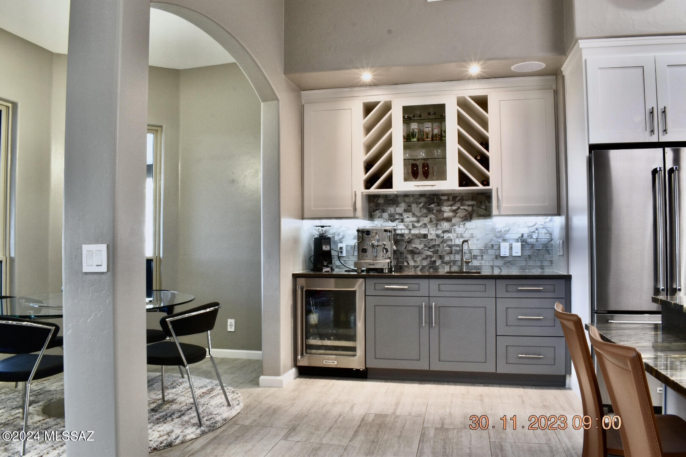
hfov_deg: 67.4
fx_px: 514
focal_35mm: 27
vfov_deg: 47.9
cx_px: 343
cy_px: 228
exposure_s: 1.6
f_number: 20
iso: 100
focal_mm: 18
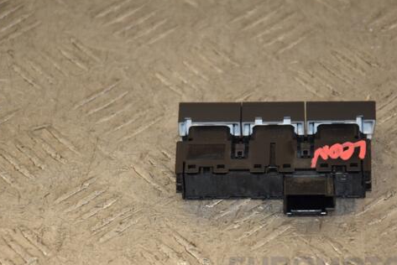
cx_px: 213
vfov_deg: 6.9
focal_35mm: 200
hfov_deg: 10.3
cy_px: 158
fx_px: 2203
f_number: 5.6
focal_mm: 105
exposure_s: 1/125
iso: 800
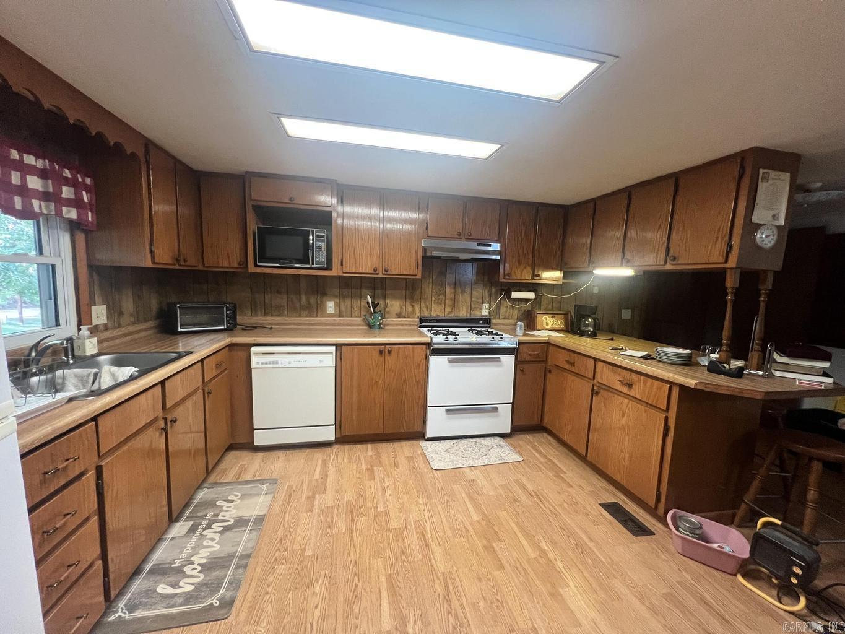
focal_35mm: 13
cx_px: 422
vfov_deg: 89.9
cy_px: 317
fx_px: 317
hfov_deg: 106.2
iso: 400
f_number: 1.8
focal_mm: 1.57
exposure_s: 1/60
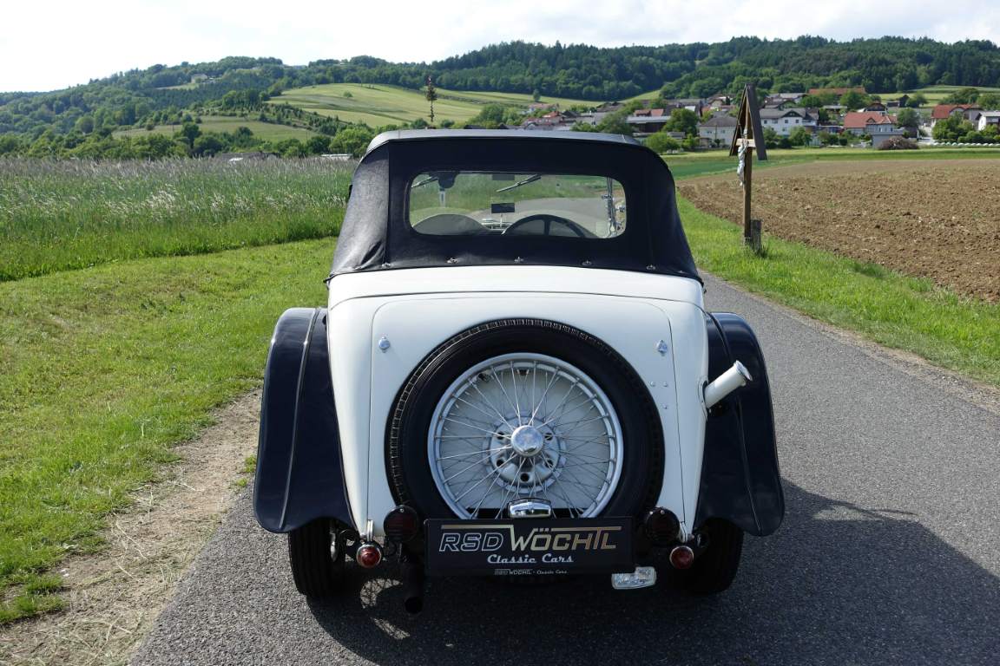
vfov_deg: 34.2
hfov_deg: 49.6
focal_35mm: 39
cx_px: 500
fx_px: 1083
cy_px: 333
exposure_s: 1/640
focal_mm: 14.3
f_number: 4
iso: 125
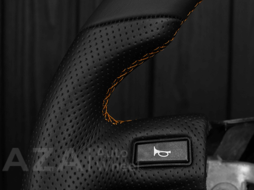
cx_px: 170
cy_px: 76
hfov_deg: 25.6
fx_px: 556
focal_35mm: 76
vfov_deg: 19.4
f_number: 6.3
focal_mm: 35
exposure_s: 1/125
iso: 500
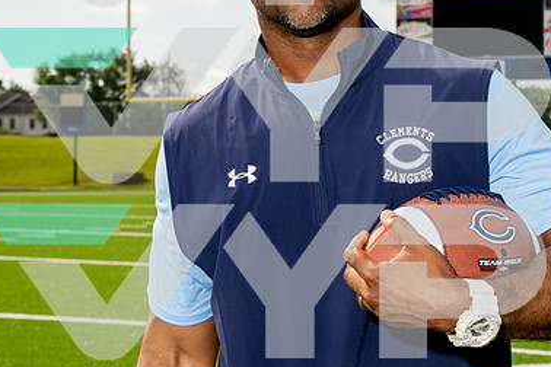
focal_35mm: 89
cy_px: 106
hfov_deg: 22.8
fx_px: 1362
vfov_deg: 15.3
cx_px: 356
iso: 100
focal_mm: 58
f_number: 10
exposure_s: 1/250
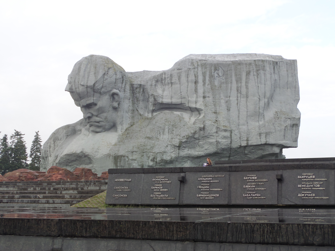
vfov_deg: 27.5
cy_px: 126
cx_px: 168
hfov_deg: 36.2
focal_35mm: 53
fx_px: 513
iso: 100
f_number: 3.8
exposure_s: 1/180
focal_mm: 8.7
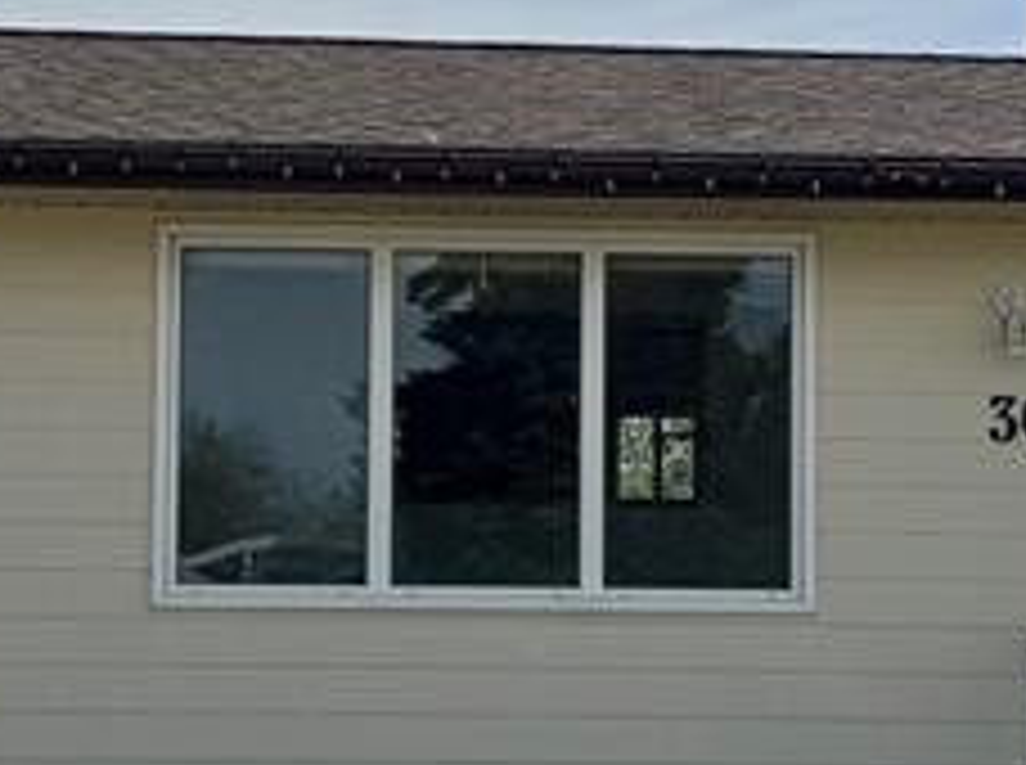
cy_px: 178
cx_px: 436
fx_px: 3194
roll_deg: +0.3
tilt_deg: +9.0
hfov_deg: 18.2
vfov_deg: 13.6
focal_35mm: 108
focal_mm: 6.76
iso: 64
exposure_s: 1/12346
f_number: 1.78
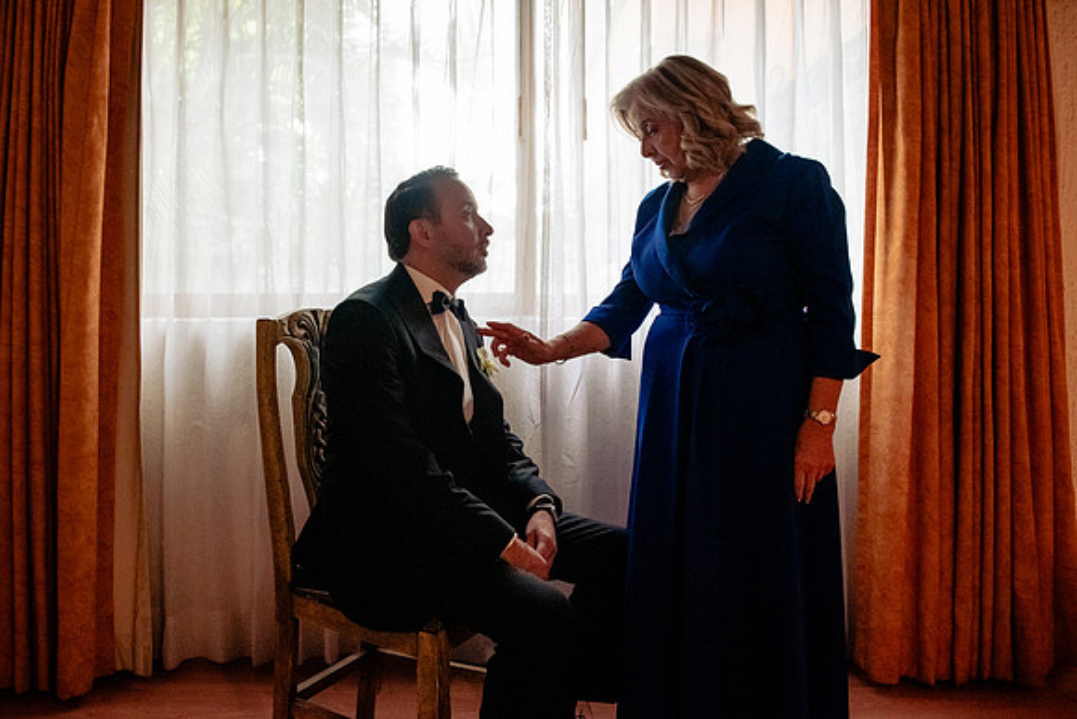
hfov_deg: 68.0
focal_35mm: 27
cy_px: 323
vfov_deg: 48.5
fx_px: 796
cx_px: 482
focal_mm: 24
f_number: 3.5
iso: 6400
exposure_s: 1/160
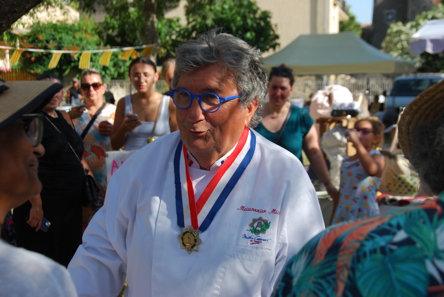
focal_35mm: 63
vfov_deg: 21.6
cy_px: 148
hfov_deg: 31.9
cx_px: 222
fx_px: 778
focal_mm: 42
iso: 100
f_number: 7.1
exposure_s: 1/200
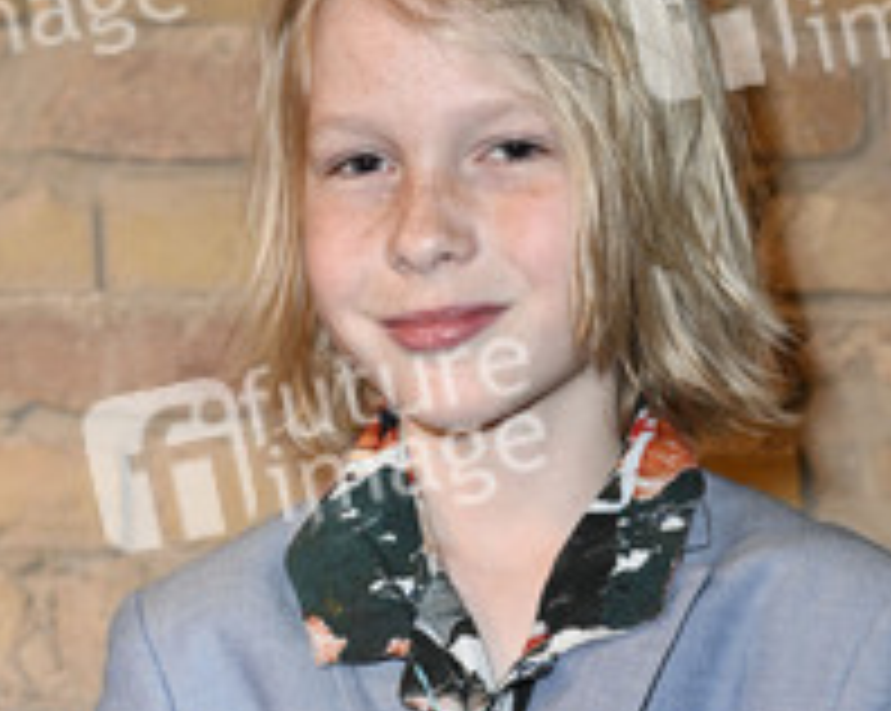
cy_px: 670
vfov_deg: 10.4
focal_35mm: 148
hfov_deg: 13.0
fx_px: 3899
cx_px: 446
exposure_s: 1/125
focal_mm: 78
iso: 5000
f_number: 5.6
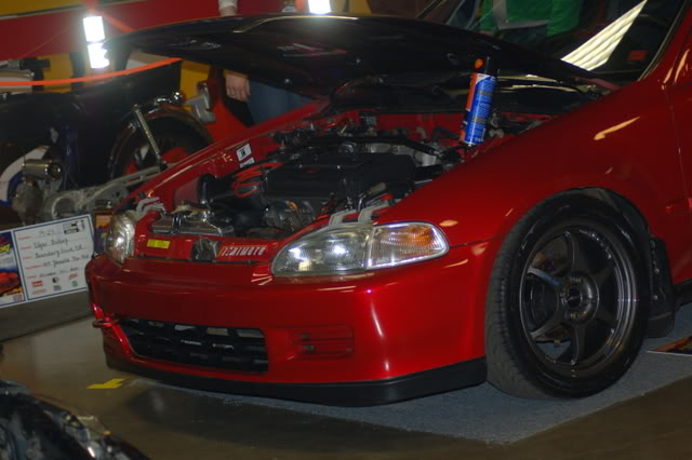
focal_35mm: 105
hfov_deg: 19.5
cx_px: 346
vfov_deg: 13.0
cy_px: 230
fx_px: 2017
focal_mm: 70
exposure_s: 1/60
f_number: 4
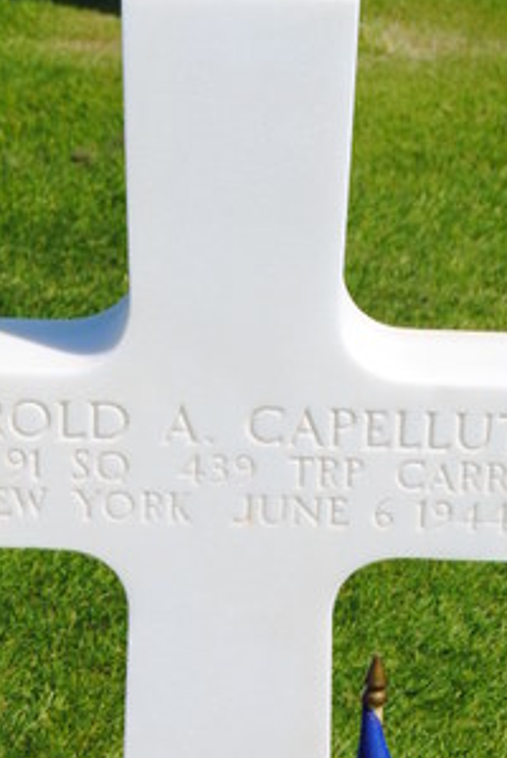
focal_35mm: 154
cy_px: 750
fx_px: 3245
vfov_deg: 13.2
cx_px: 248
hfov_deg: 8.9
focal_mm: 48
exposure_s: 1/320
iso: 100
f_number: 9
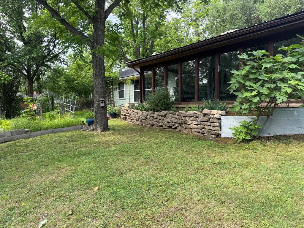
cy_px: 114
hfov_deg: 71.6
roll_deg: +1.4
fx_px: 211
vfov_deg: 56.8
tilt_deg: -2.8
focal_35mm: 24
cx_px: 152
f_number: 1.78
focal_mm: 6.76
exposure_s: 1/637
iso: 80
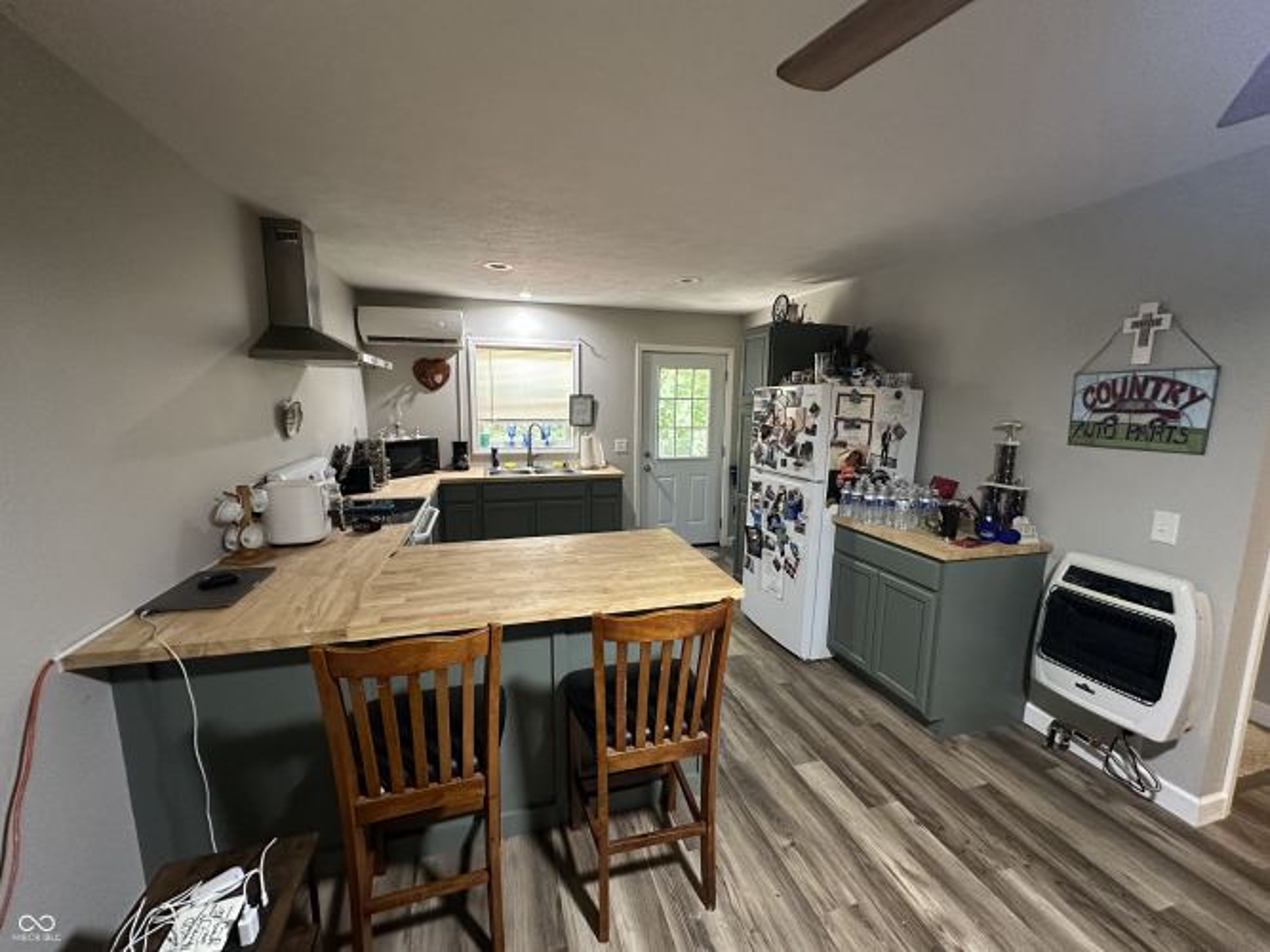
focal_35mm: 14
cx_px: 635
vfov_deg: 85.7
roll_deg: -1.1
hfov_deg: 102.1
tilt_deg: -8.0
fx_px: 514
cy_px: 476
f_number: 2.2
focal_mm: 2.22
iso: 500
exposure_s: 1/60
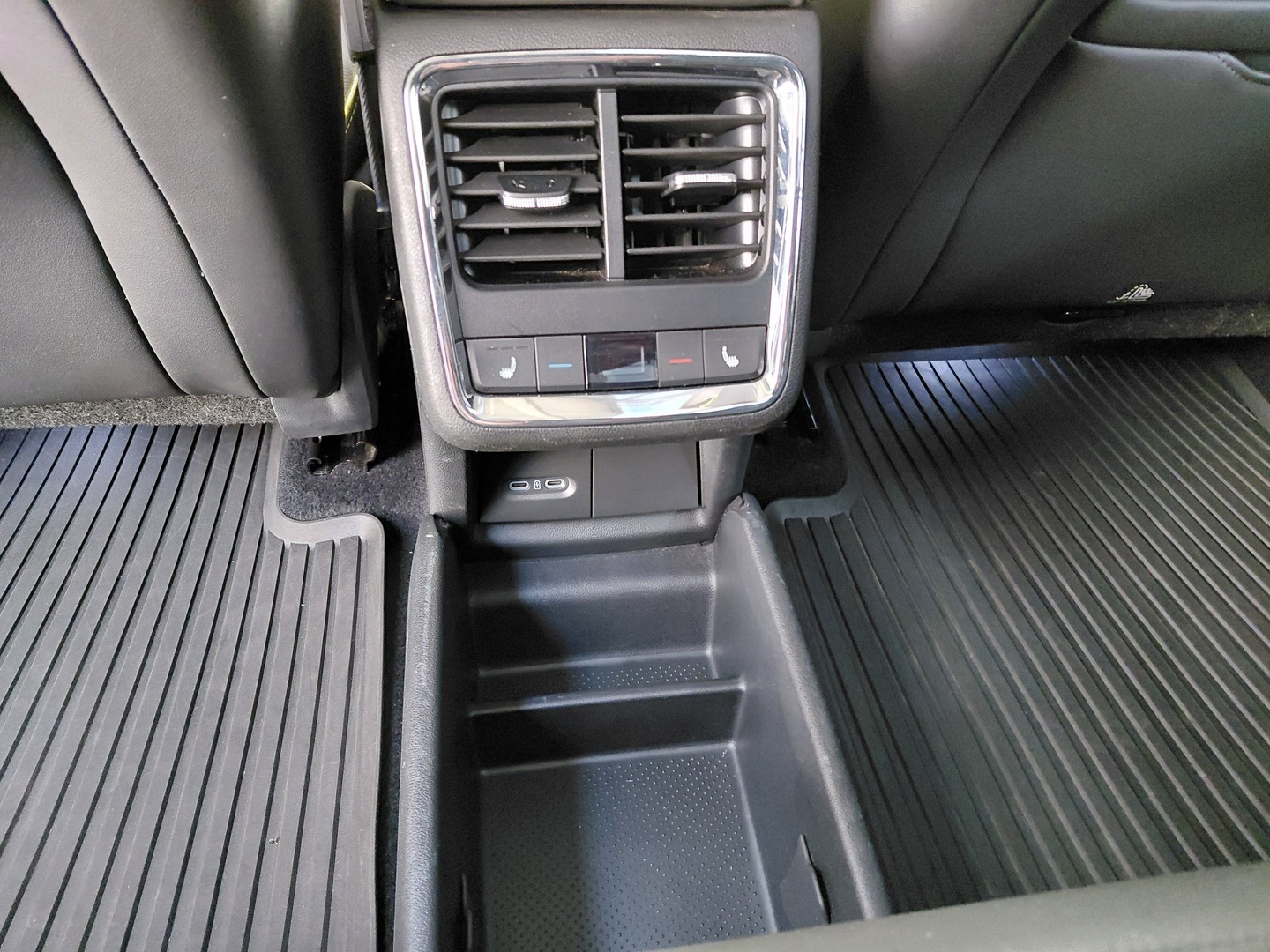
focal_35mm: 25
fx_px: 917
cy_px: 476
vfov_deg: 54.9
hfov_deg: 69.4
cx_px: 635
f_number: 1.8
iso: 640
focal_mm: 4.69
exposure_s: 1/25
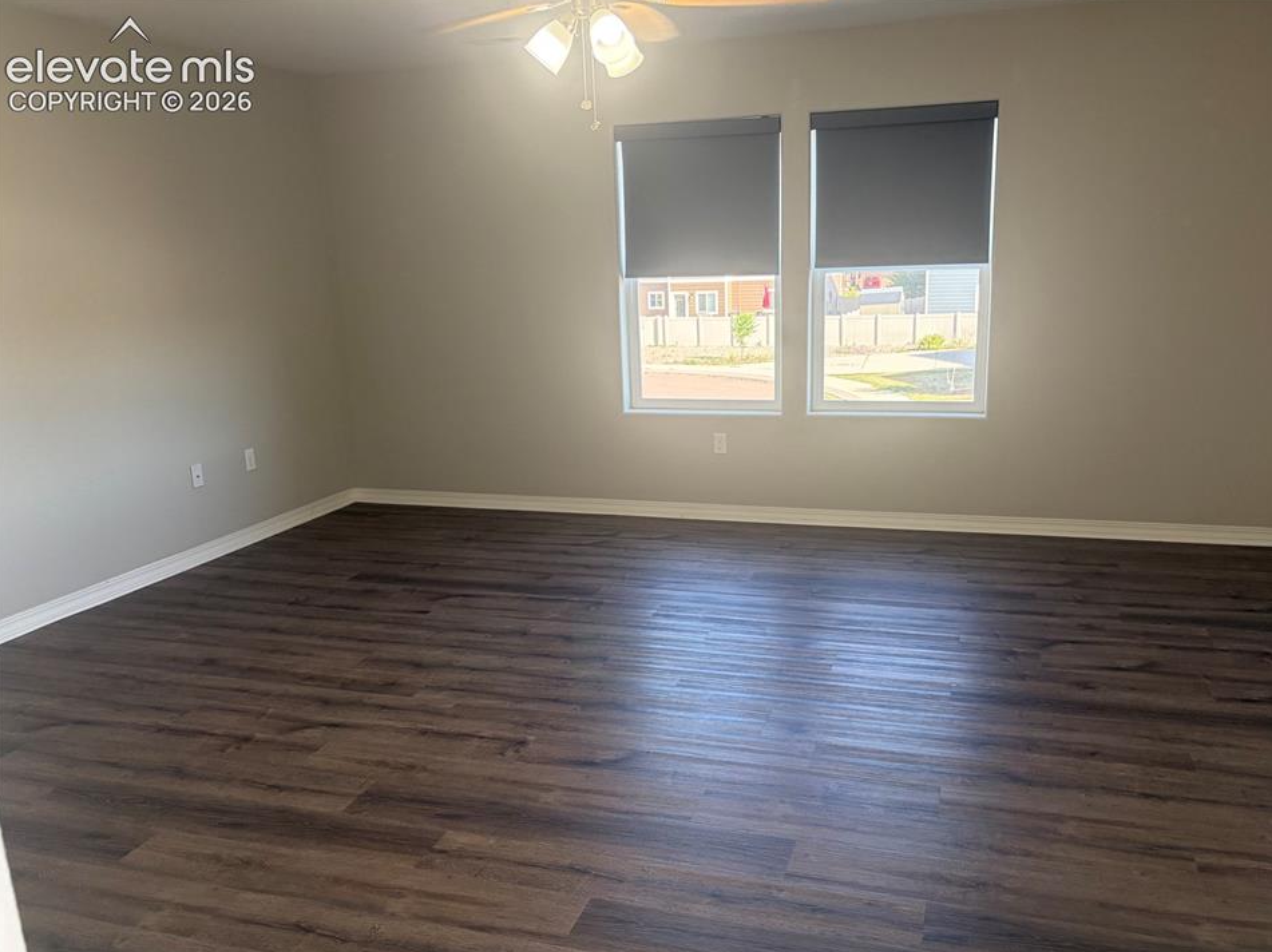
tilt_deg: -12.9
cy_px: 506
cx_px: 678
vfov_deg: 49.7
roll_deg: +1.3
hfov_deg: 63.4
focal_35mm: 28
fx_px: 1028
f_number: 1.6
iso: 160
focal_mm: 5.96
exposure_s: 1/120
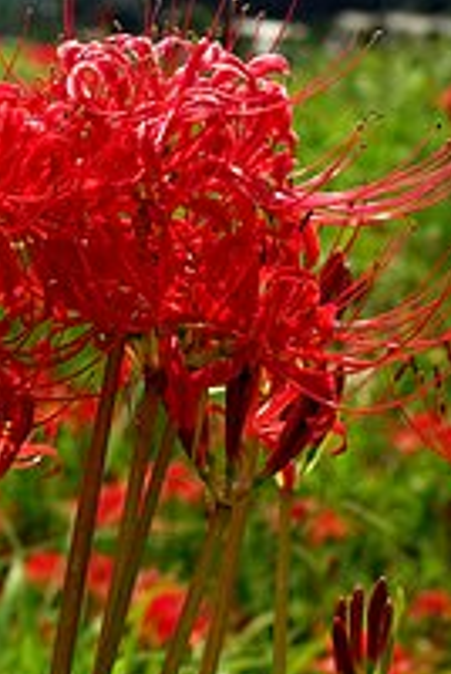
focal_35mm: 134
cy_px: 293
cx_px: -81
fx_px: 2514
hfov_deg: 10.1
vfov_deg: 15.2
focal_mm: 35
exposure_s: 1/250
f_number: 8
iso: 100
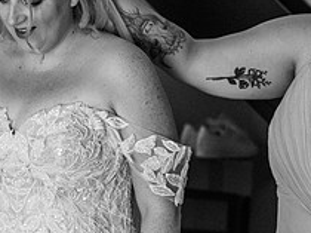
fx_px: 1194
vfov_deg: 11.1
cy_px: 91
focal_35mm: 133
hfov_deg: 14.8
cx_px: 71
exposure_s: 1/200
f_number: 2.2
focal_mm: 50
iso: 900
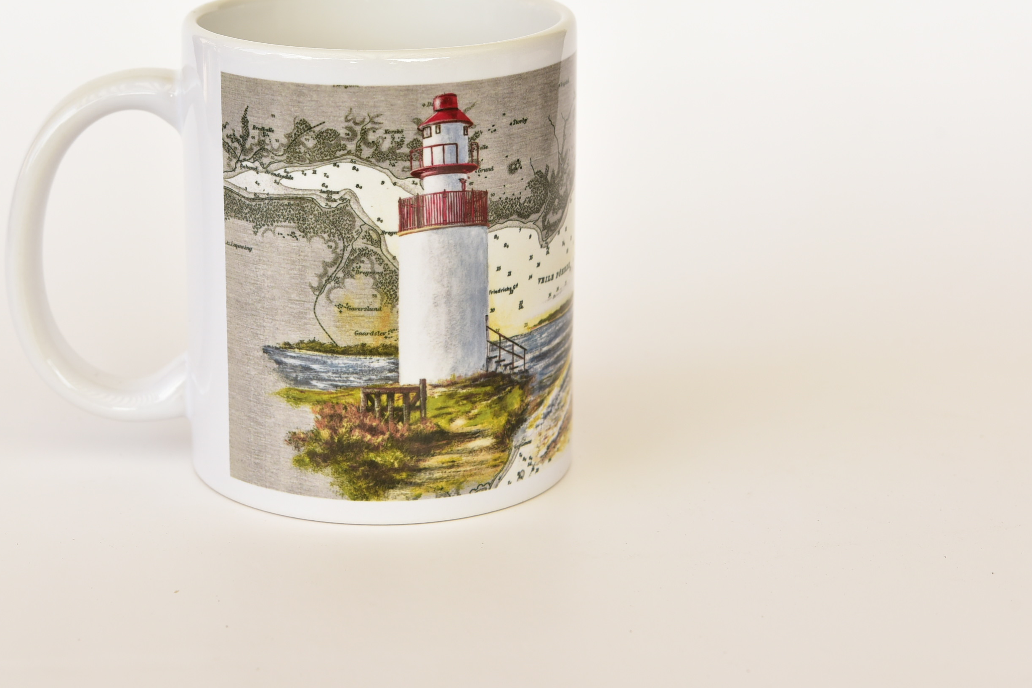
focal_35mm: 90
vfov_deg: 15.1
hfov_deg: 22.5
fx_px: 2581
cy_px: 186
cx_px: 364
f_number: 8
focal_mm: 60
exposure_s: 1/125
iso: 400
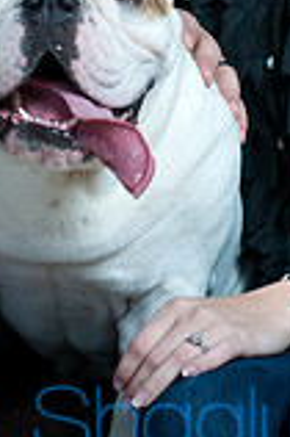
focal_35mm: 213
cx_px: 57
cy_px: -64
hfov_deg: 6.4
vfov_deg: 9.6
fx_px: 2579
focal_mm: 50
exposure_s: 1/200
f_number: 5.6
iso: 100
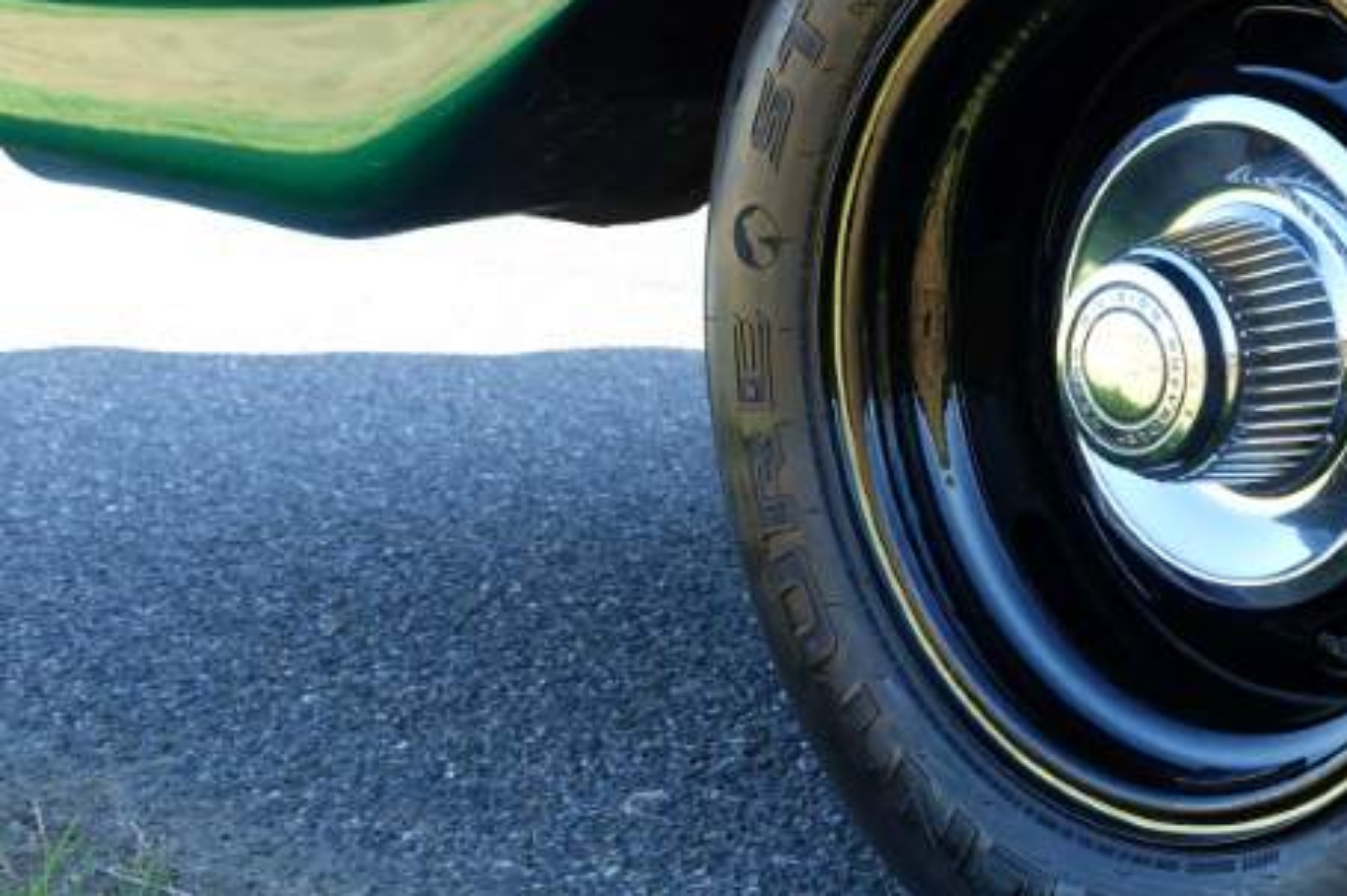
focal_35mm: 76
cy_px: 115
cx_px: 1468
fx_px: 2842
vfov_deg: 17.7
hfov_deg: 24.9
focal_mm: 10.89
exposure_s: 1/100
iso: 125
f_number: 4
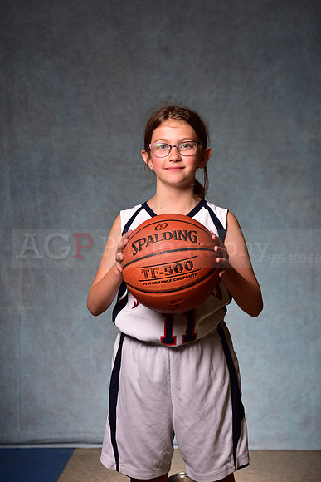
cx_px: 160
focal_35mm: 70
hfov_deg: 19.5
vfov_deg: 28.8
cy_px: 241
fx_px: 936
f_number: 5
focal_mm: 70
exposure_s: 1/200
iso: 100
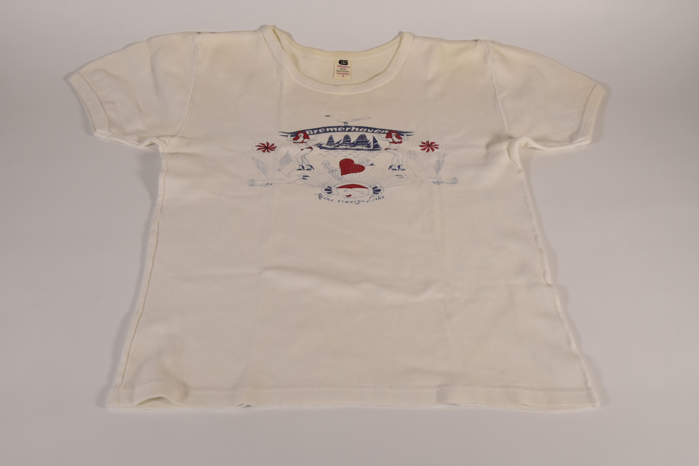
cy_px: 233
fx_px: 699
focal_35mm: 36
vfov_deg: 36.9
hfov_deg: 53.1
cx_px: 350
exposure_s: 1/125
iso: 800
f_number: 8
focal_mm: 24
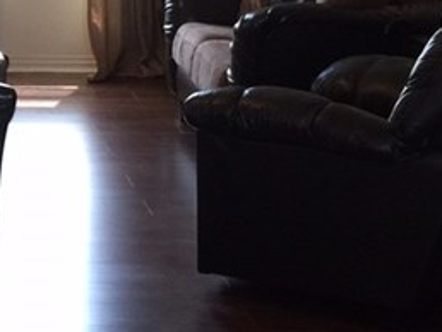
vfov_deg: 12.7
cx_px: -224
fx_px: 1470
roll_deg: +0.0
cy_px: -3
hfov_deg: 15.7
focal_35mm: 115
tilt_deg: -7.6
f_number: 2.2
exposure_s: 1/15
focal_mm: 4.15
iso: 40
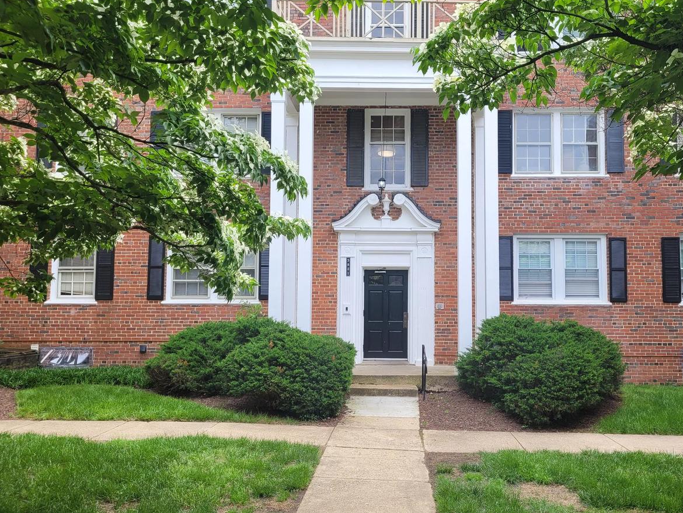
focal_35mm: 32
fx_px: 632
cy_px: 261
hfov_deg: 56.6
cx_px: 383
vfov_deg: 44.2
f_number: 1.8
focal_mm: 5.4
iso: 40
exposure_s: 1/536
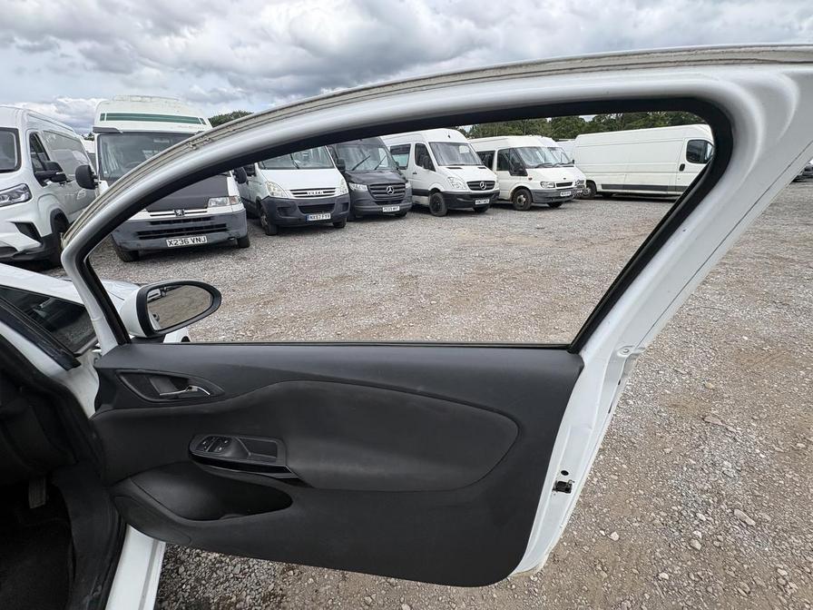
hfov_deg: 102.1
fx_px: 329
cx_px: 406
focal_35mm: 14
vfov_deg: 85.7
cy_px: 305
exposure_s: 1/812
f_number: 2.2
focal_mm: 2.22
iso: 50
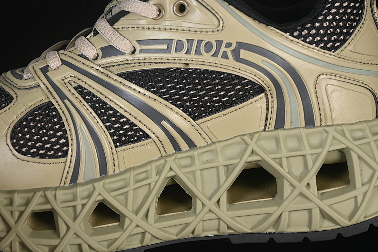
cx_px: 189
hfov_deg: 27.0
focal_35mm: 75
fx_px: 787
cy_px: 126
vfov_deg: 18.2
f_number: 6.3
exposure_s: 1/60
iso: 160
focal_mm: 50
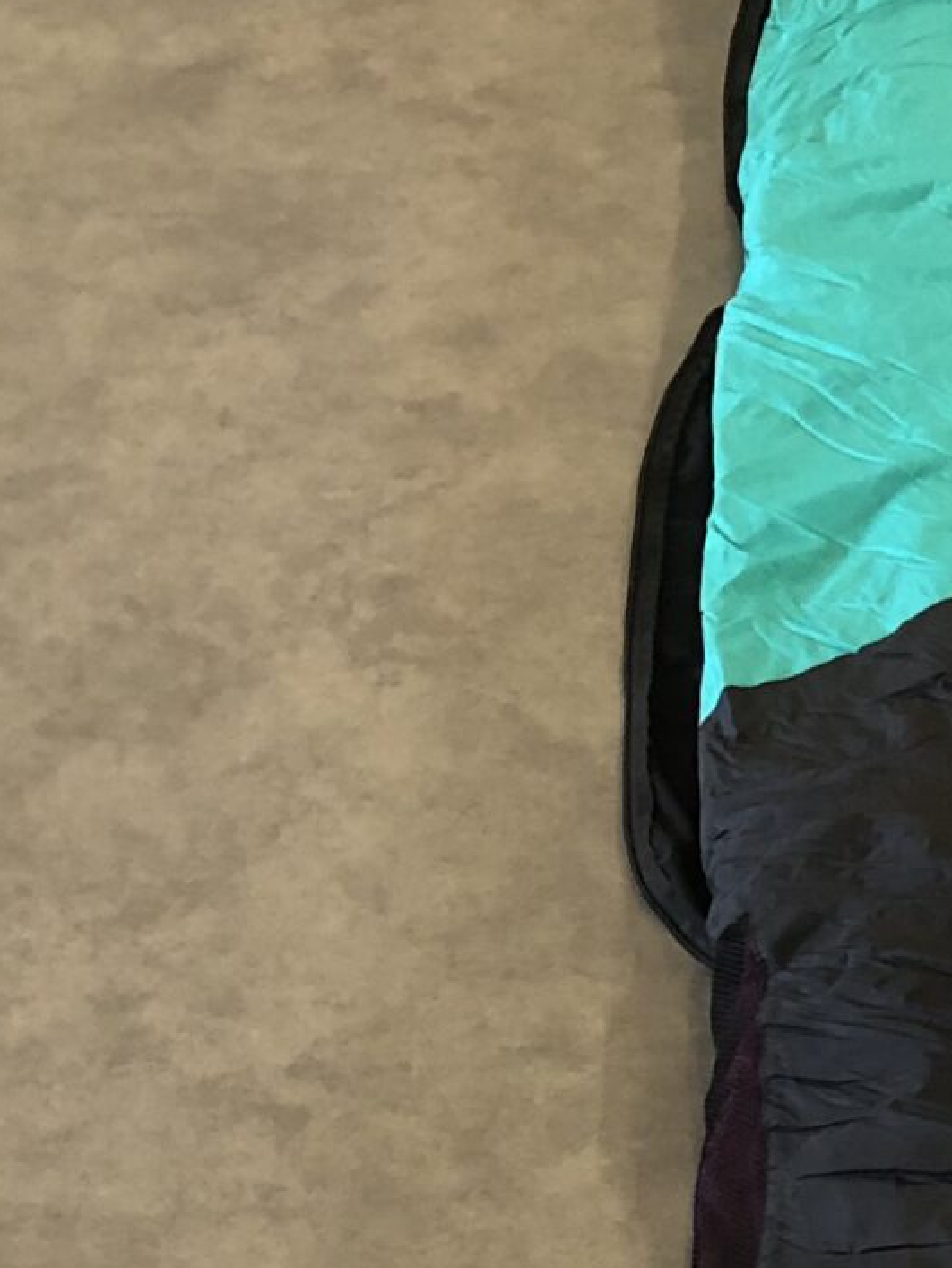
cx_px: 1122
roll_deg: -2.5
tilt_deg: -44.0
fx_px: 4176
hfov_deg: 12.7
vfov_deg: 16.4
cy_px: 1614
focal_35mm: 114
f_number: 1.8
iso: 40
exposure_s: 1/17
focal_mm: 3.99
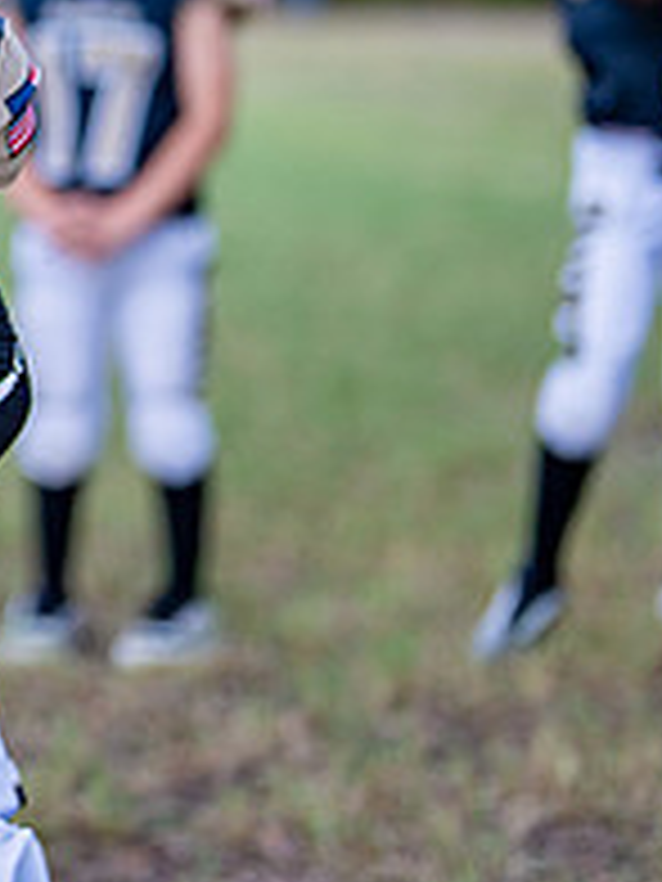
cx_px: -240
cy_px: 171
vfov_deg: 13.2
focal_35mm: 149
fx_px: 3799
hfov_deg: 9.7
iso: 500
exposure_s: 1/1000
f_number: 1.2
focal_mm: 50
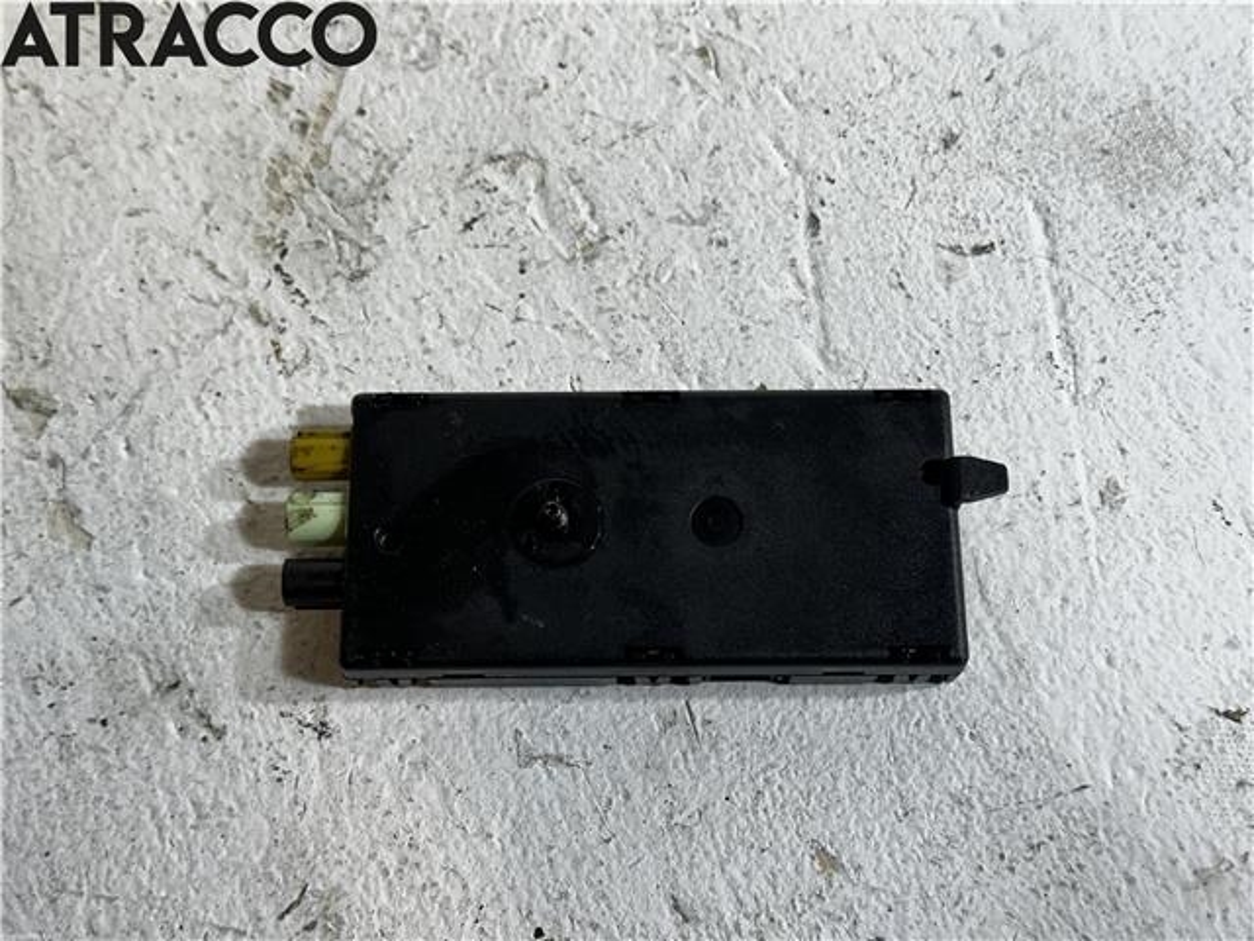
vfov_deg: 30.3
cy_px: 470
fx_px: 1739
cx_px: 627
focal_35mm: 48
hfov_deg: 39.7
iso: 64
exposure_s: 1/100
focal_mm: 6.86
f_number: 1.78
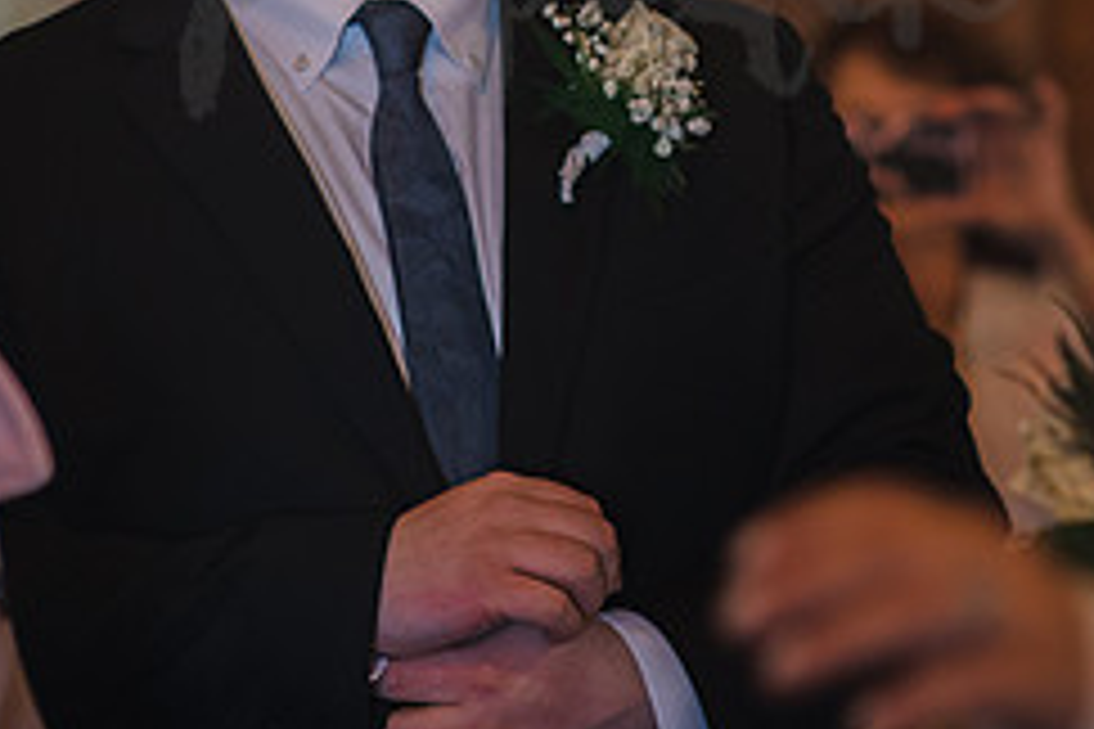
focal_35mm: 203
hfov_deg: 10.1
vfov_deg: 6.7
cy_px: -81
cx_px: 594
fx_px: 6168
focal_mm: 85
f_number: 2
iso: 1600
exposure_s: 1/200
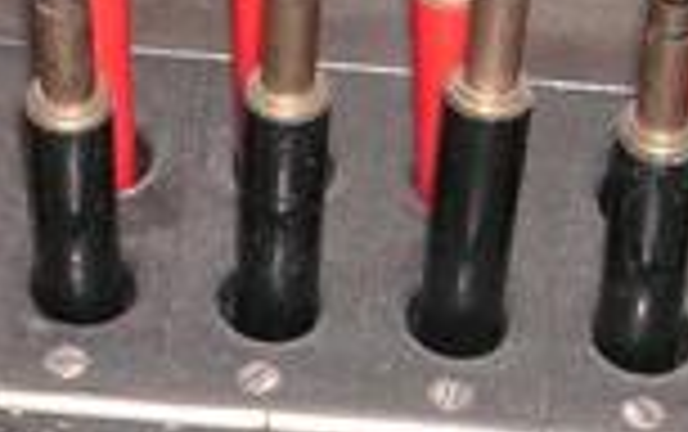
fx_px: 3154
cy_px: 405
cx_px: 207
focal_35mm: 168
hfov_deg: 12.4
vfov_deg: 7.8
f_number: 6.6
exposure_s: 1/45
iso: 160
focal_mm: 6.3
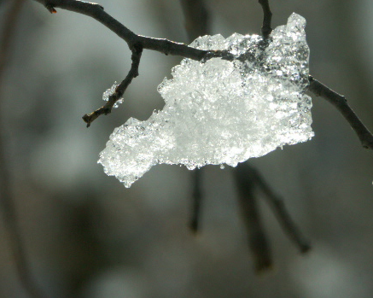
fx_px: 3155
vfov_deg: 5.4
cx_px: 213
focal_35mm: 286
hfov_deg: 6.8
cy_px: 97
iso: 100
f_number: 7.1
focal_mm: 50.69
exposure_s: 1/640
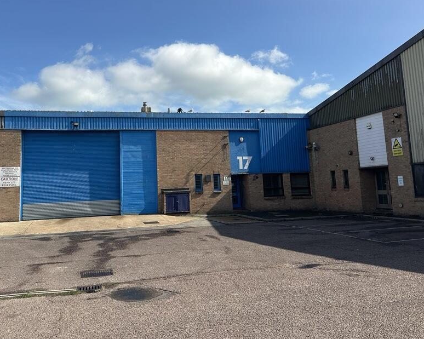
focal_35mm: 31
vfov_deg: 46.9
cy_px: 137
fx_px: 389
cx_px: 172
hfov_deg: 56.8
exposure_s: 1/5525
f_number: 1.78
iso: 80
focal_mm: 6.86
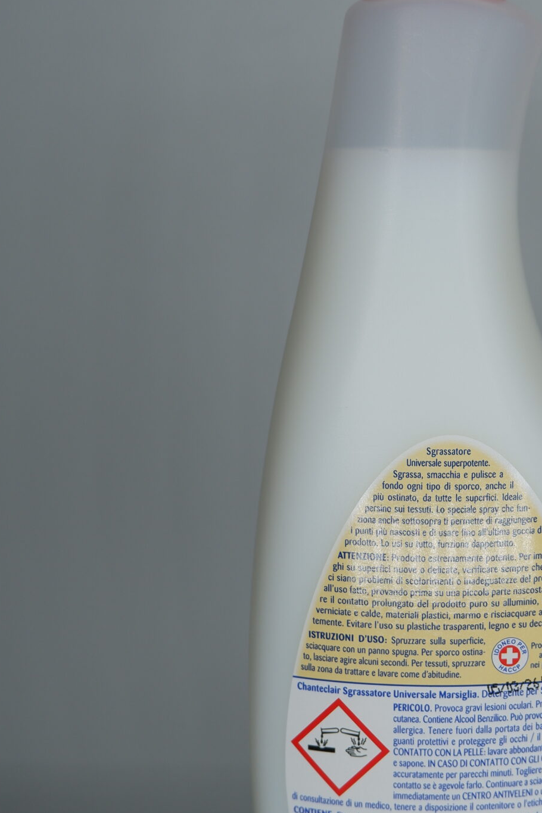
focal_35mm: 60
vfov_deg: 33.4
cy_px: 396
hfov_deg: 22.1
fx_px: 1355
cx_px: 481
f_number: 4.2
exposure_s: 1/550
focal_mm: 21.5
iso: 200
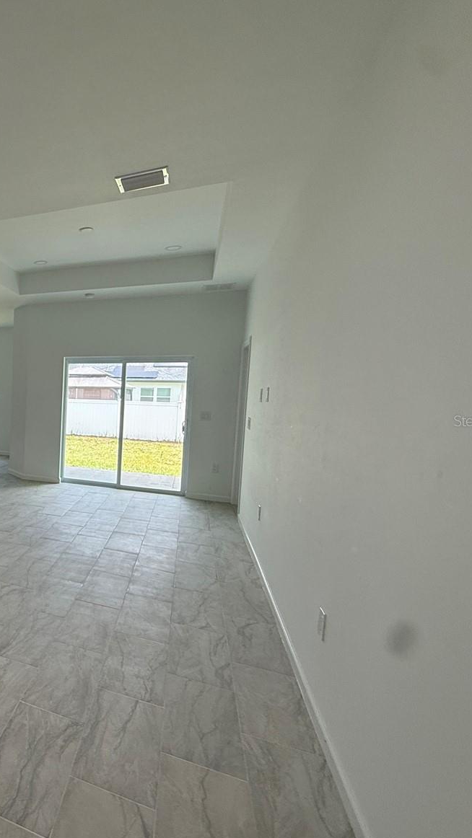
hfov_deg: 41.7
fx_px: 467
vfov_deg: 83.8
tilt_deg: -2.9
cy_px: 420
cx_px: -56
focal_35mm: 21
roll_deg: -1.2
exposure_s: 1/111
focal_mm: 2.22
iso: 64
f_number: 2.2
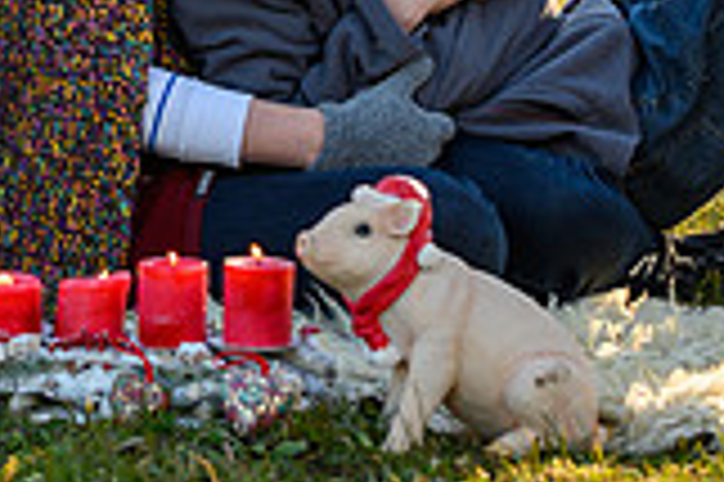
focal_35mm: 352
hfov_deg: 5.8
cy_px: -149
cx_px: 9
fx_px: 7072
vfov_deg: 3.9
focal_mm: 98
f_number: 4.5
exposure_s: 1/125
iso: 100
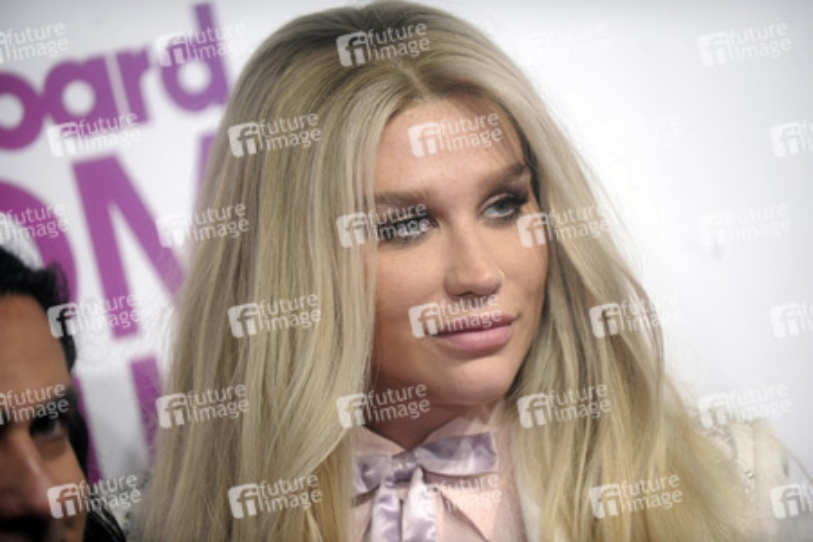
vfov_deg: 6.9
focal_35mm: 200
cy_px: 271
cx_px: 406
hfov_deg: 10.3
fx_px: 4516
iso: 1250
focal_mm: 200
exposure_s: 1/400
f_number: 3.2
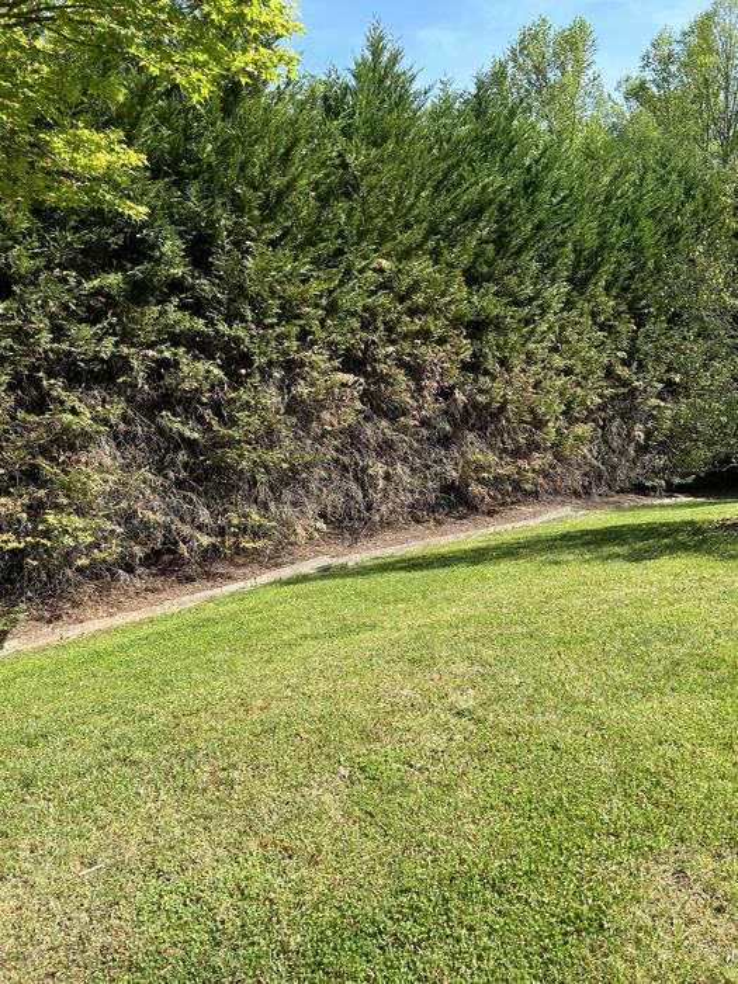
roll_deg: +2.5
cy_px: 492
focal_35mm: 26
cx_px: 369
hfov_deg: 53.1
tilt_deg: -11.9
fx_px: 739
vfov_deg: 67.3
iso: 50
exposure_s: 1/1395
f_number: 1.5
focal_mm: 5.7
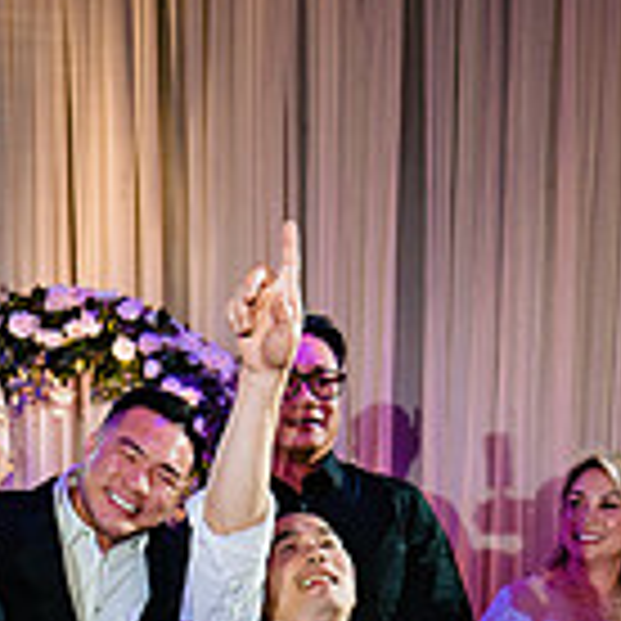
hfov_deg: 33.9
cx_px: 238
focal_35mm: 50
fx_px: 1015
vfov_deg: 31.9
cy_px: 592
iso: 800
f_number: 2.8
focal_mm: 14
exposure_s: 1/160
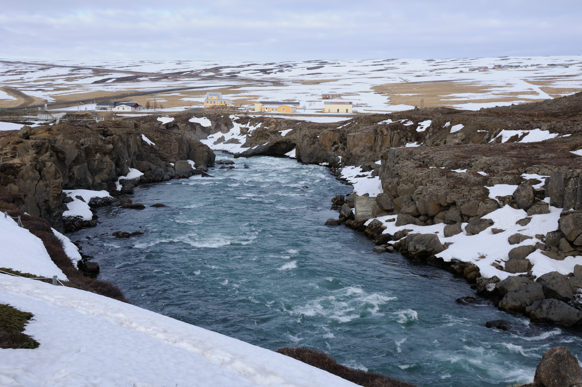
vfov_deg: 28.0
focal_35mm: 48
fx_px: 775
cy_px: 194
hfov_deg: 41.2
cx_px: 291
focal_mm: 32
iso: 200
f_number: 9
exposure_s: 1/320
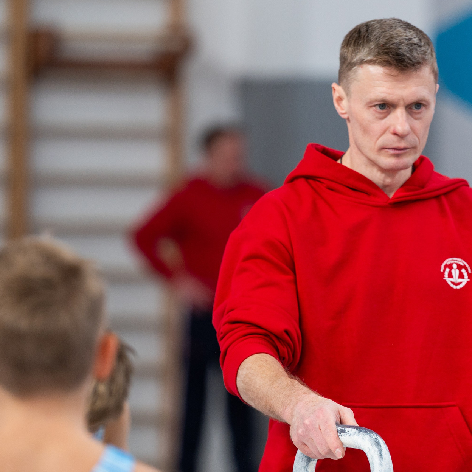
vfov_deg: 4.9
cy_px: 259
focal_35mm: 358
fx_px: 5523
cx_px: 426
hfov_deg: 4.9
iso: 800
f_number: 3.5
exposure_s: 1/800
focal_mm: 200
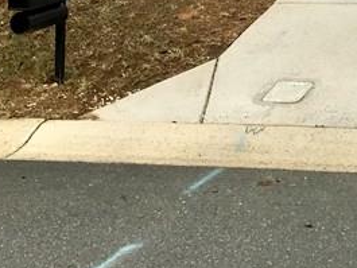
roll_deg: -2.9
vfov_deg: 12.0
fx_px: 1156
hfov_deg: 16.8
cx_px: 434
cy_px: -234
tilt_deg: +2.0
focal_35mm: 112
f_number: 2.2
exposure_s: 1/986
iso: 25
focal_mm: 4.15
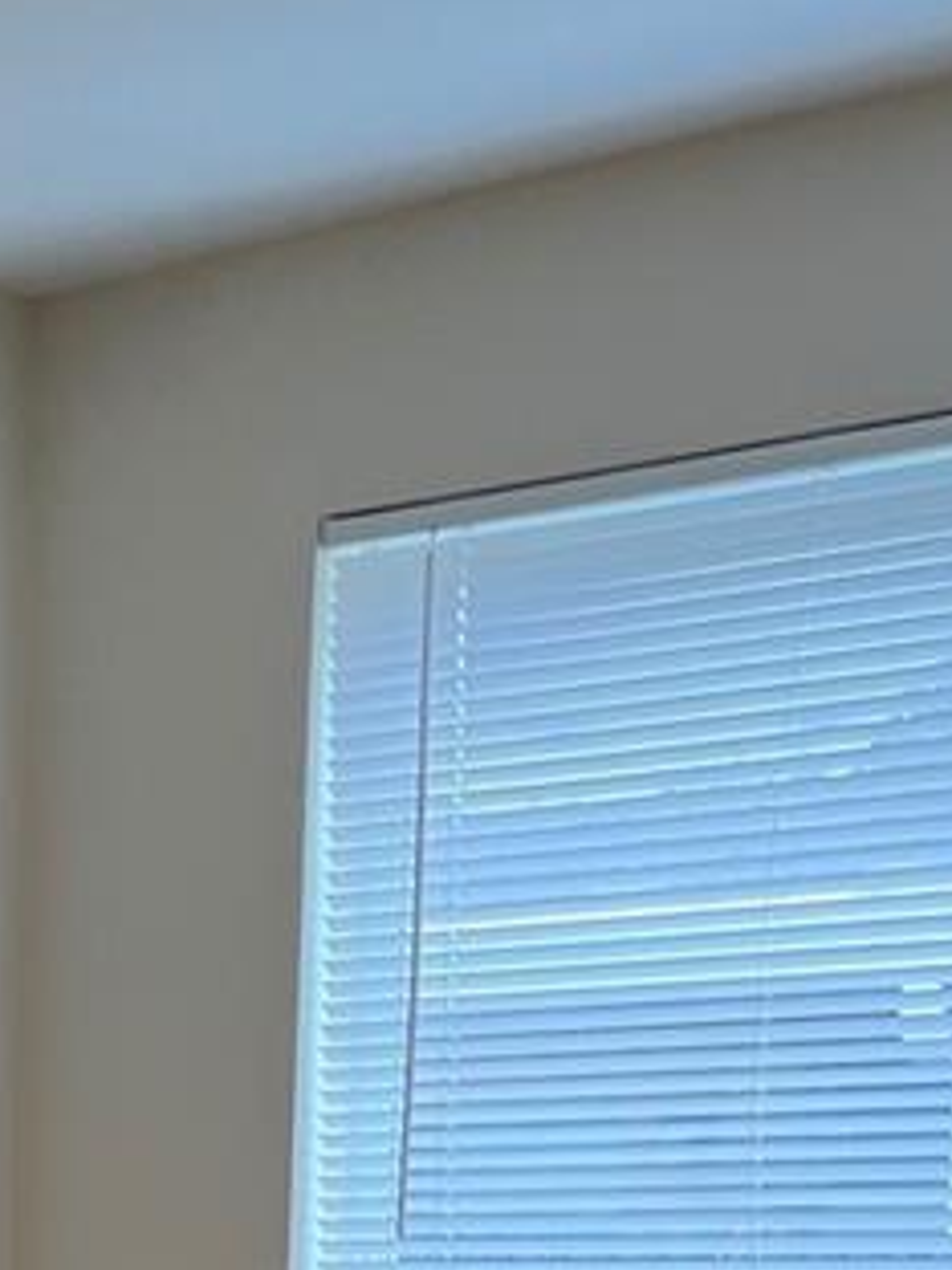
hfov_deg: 13.9
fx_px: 3667
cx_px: -488
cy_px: 1905
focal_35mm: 100
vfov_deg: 17.6
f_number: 1.6
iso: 64
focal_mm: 5.1
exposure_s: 1/162
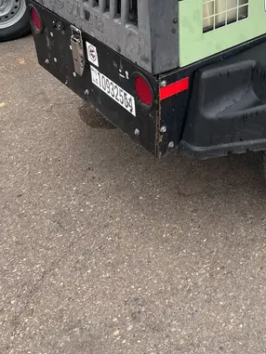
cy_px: 22
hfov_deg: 28.3
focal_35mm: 50
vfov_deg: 35.4
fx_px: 512
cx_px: 228
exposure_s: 1/121
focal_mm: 5.7
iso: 32
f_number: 1.5
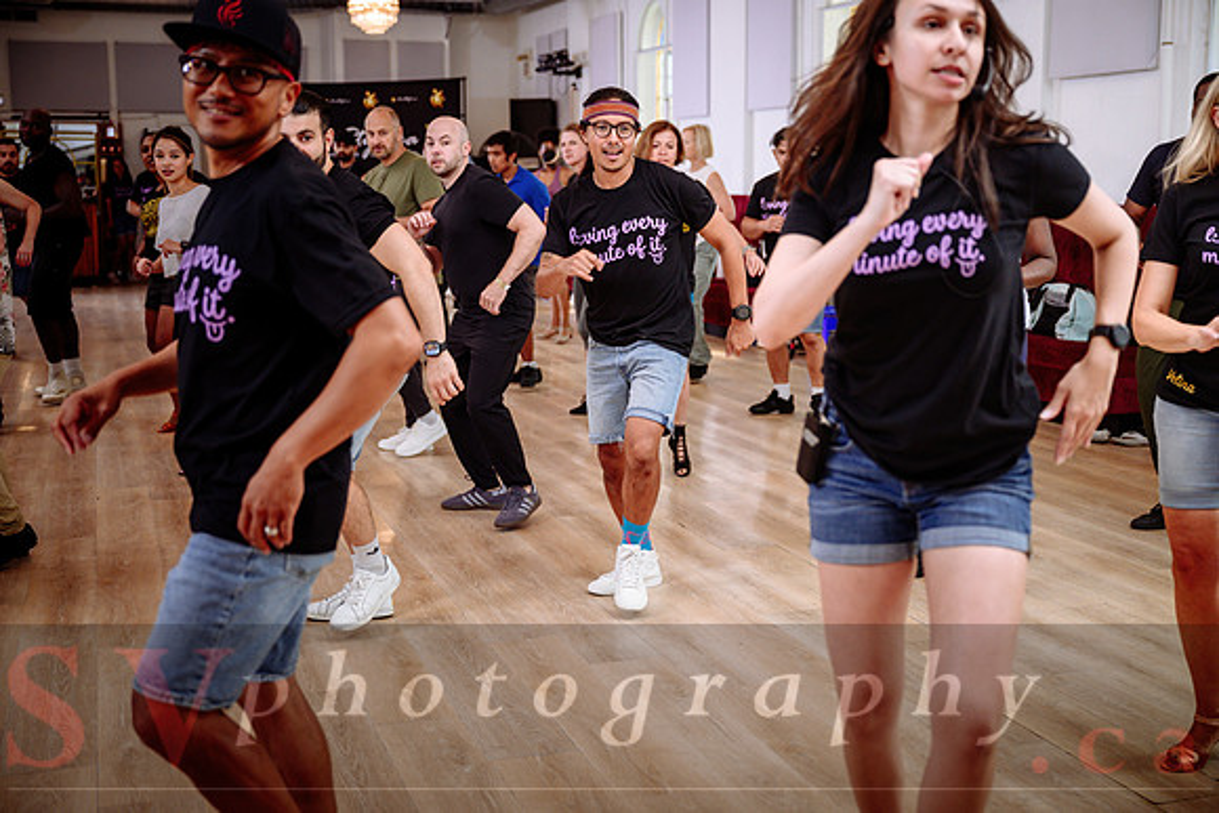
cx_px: 610
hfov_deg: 45.4
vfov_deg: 31.2
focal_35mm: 43
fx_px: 1456
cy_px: 406
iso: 1000
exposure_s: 1/250
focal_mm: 43
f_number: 2.8
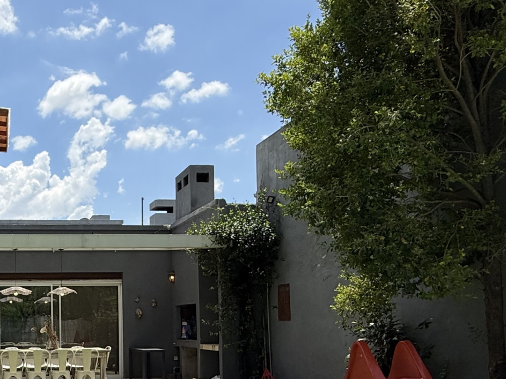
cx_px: 50
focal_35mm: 38
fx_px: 555
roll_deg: +1.4
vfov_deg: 35.9
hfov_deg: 44.5
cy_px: 324
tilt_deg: +1.0
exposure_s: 1/1235
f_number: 2.2
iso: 20
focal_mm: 2.22
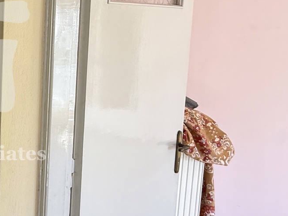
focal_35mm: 41
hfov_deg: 35.2
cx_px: -65
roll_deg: -0.7
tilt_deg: -4.8
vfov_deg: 34.5
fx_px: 341
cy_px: 58
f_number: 2.2
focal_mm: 2.22
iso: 160
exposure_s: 1/99
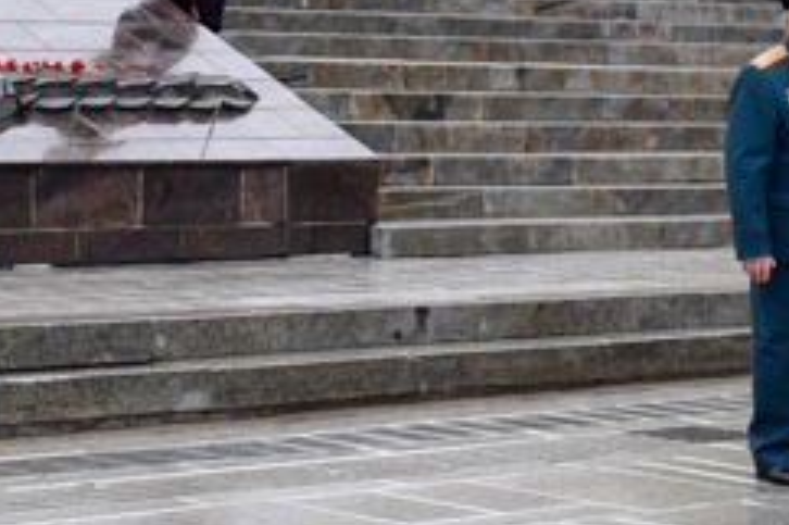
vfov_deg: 8.6
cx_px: 613
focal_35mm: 158
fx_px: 3460
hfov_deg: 13.0
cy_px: 42
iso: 640
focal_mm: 34
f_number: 8
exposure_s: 1/250
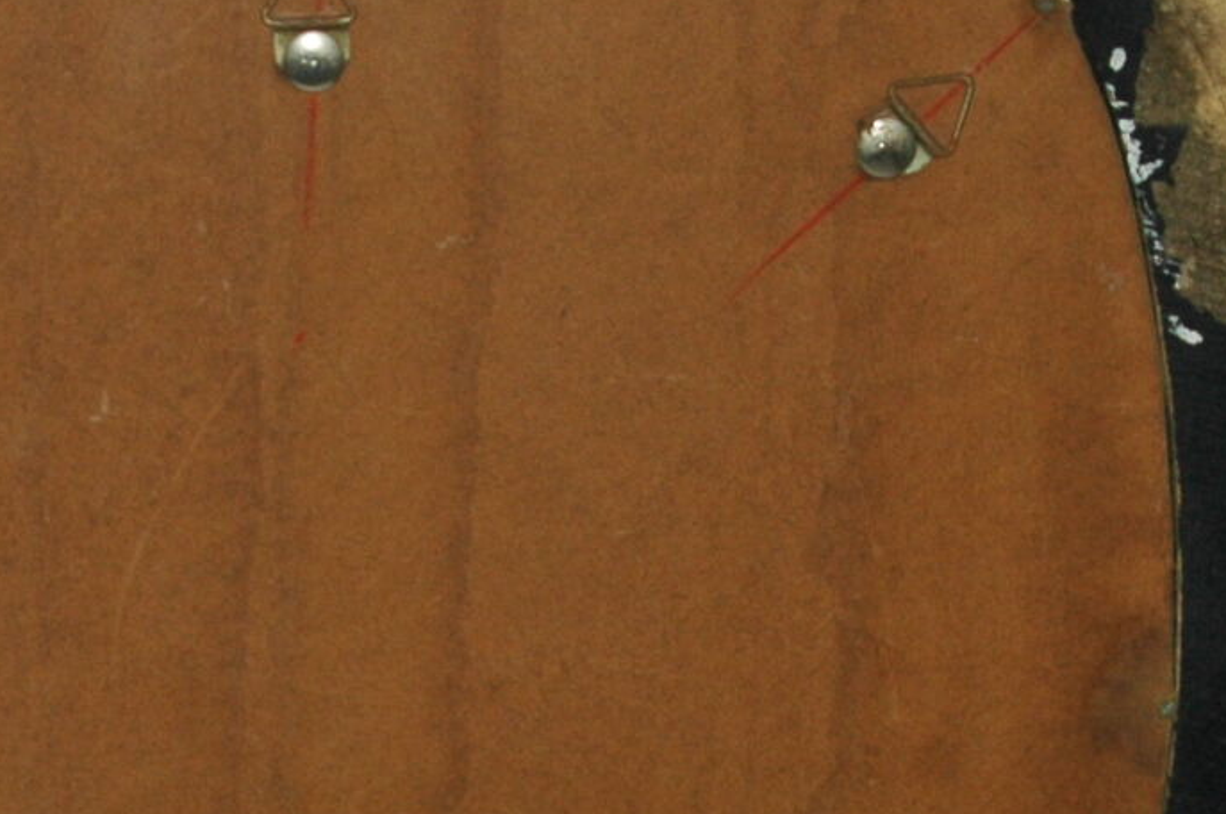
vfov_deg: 10.0
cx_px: 335
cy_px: 591
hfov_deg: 14.9
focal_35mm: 137
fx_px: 4659
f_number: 7.1
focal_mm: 28
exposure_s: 1/125
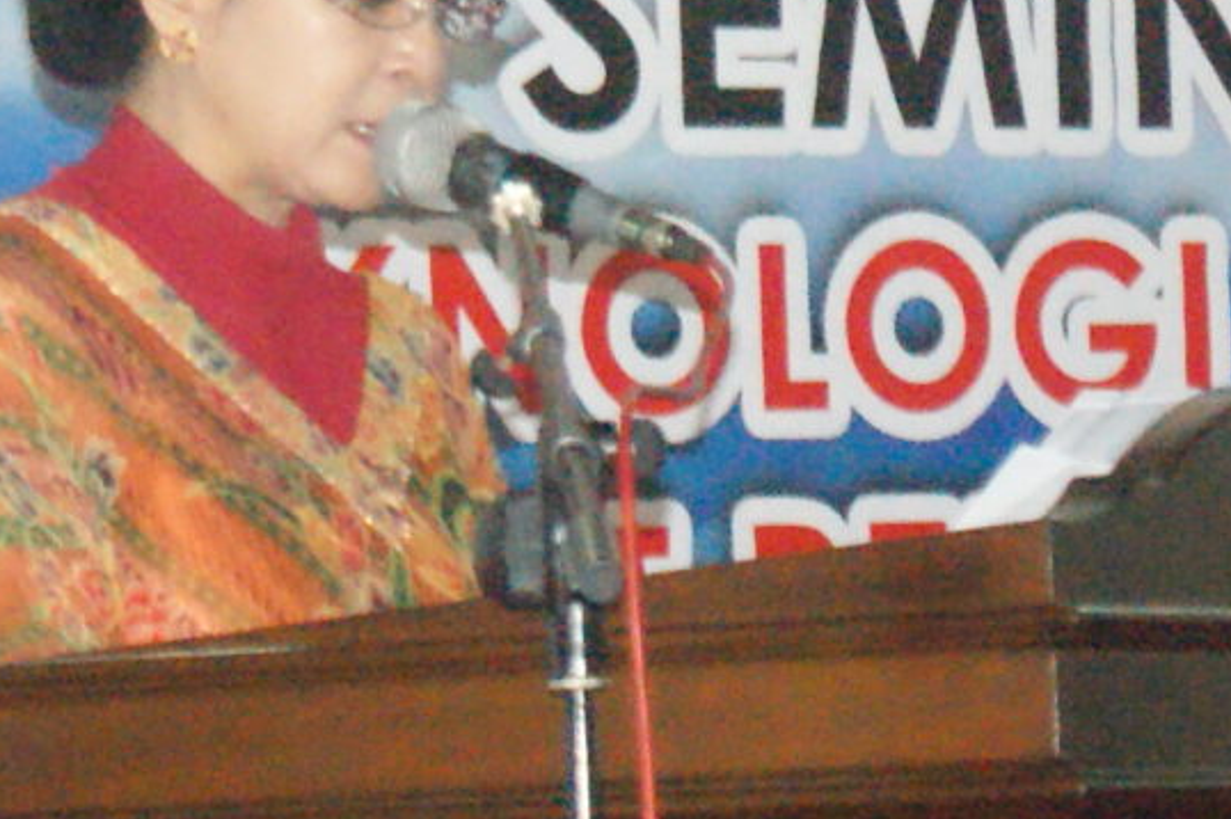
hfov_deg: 5.2
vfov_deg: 3.5
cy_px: 66
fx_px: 13408
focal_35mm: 392
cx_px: 1201
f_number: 5.6
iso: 3200
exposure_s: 1/80
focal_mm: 55
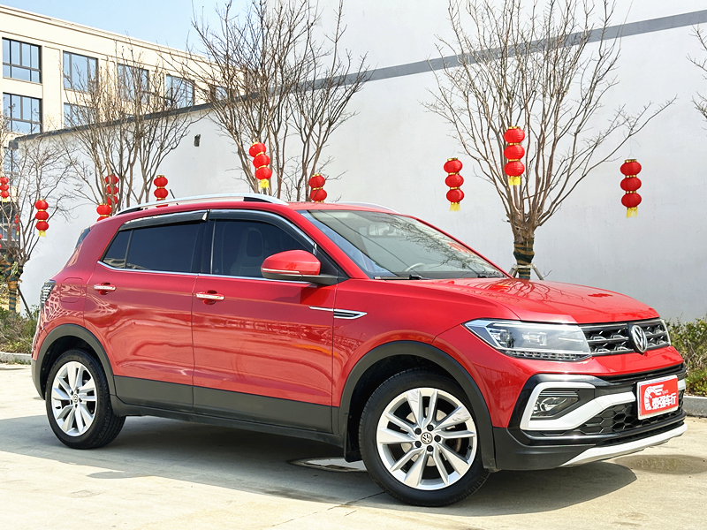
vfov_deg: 30.3
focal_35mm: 48
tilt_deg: +1.4
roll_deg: +0.0
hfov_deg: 39.7
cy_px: 265
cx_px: 354
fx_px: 980
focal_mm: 6.86
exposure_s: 1/1497
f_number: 1.78
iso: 64
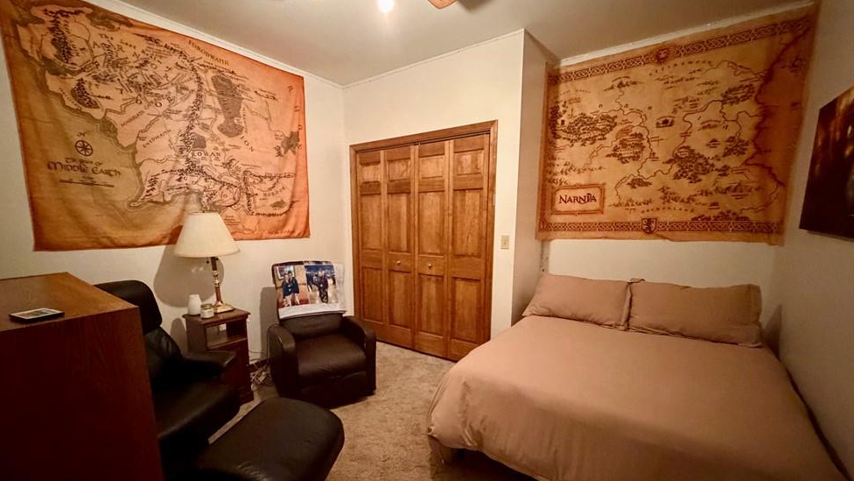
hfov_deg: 99.3
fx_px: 362
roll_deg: +1.4
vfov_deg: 66.8
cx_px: 408
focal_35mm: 16
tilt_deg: -9.6
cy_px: 272
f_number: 2.2
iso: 1250
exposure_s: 1/30
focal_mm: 2.22
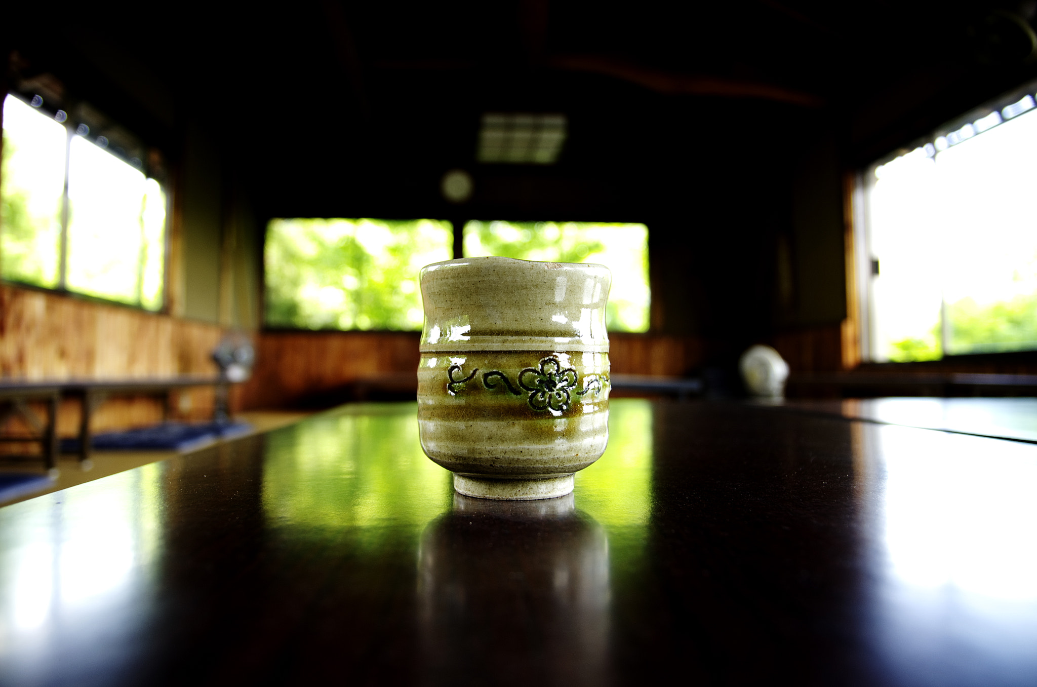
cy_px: 344
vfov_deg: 52.9
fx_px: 690
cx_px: 518
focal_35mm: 24
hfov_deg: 73.9
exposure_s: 1/60
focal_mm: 16
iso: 200
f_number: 3.5
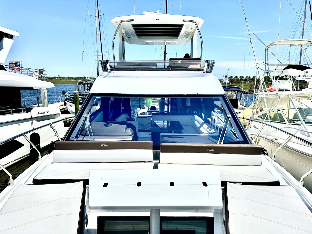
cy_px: 117
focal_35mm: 24
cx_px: 156
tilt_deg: -9.0
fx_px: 216
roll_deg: -0.2
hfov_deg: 71.6
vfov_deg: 56.8
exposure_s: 1/18519
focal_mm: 6.86
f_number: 1.78
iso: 100
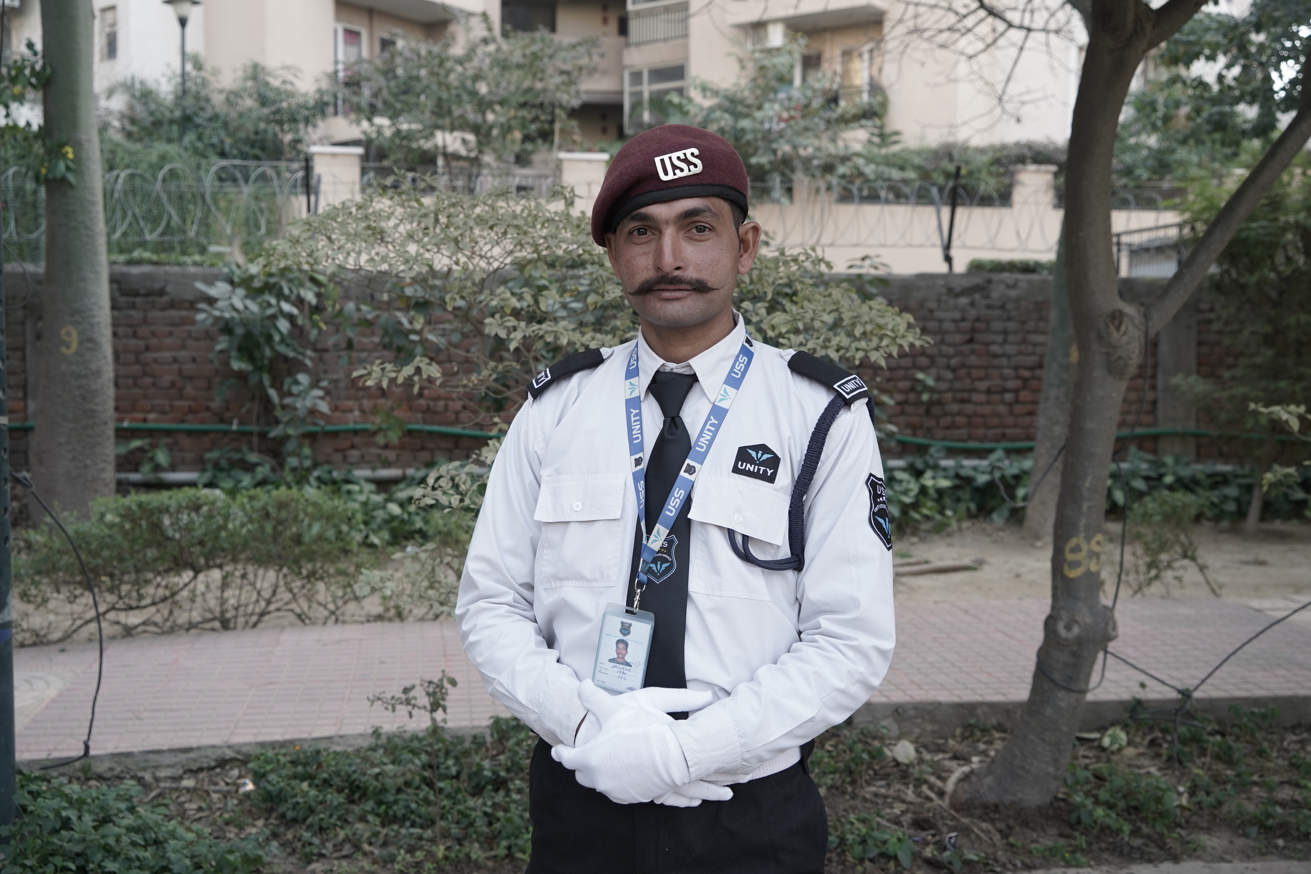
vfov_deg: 35.9
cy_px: 437
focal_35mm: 37
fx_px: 1347
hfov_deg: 51.9
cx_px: 656
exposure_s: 1/200
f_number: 5.6
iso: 400
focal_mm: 37
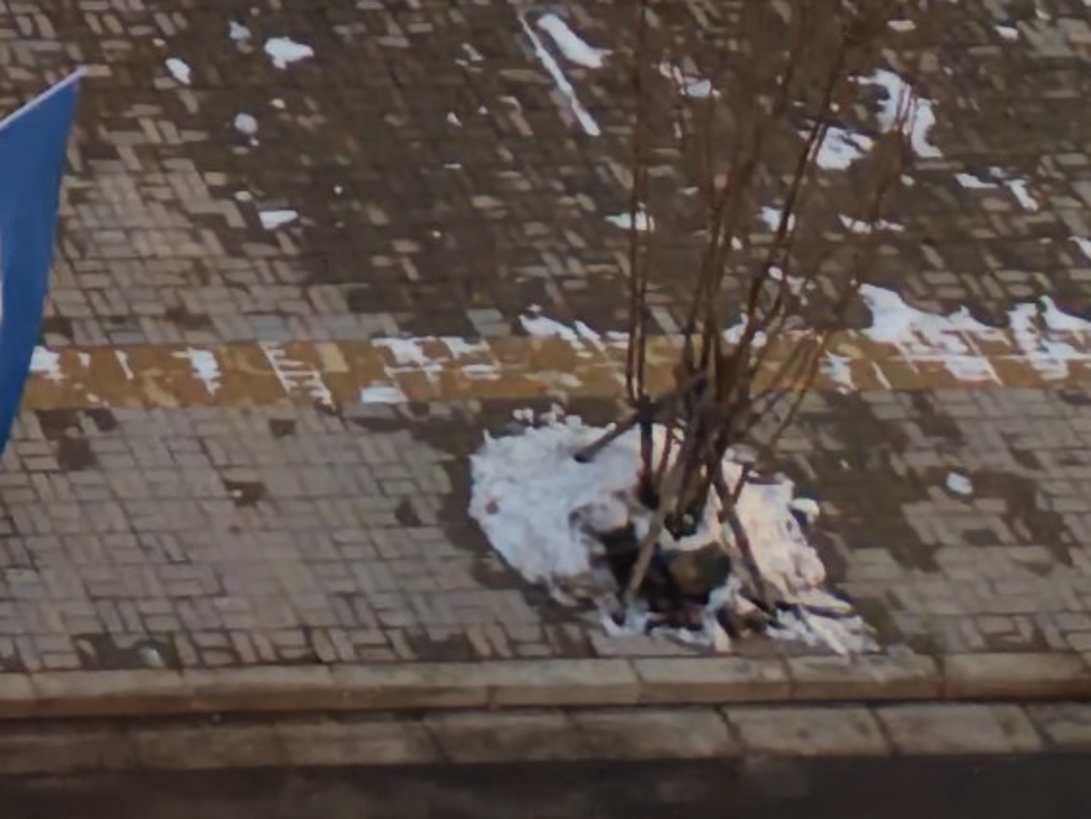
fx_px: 5485
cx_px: -2165
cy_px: -2129
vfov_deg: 7.0
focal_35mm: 174
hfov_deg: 9.2
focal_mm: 8.67
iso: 100
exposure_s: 1/500
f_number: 1.8
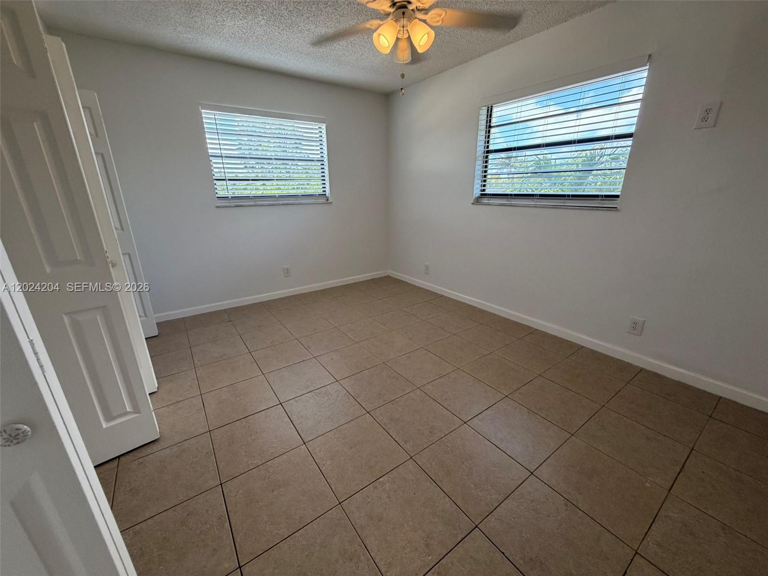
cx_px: 384
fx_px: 311
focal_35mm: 14
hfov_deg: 102.1
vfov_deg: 85.7
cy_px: 288
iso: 200
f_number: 2.2
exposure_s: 1/120
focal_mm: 2.22
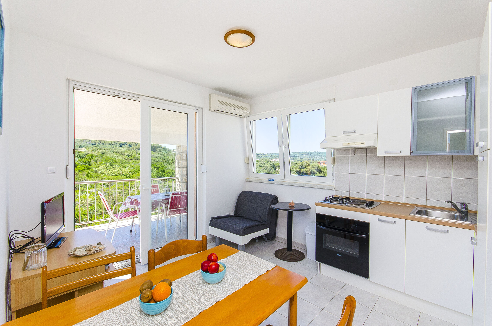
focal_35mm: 15
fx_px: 205
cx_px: 246
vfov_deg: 77.1
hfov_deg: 100.5
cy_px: 163
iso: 125
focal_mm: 10
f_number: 8
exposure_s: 1/160
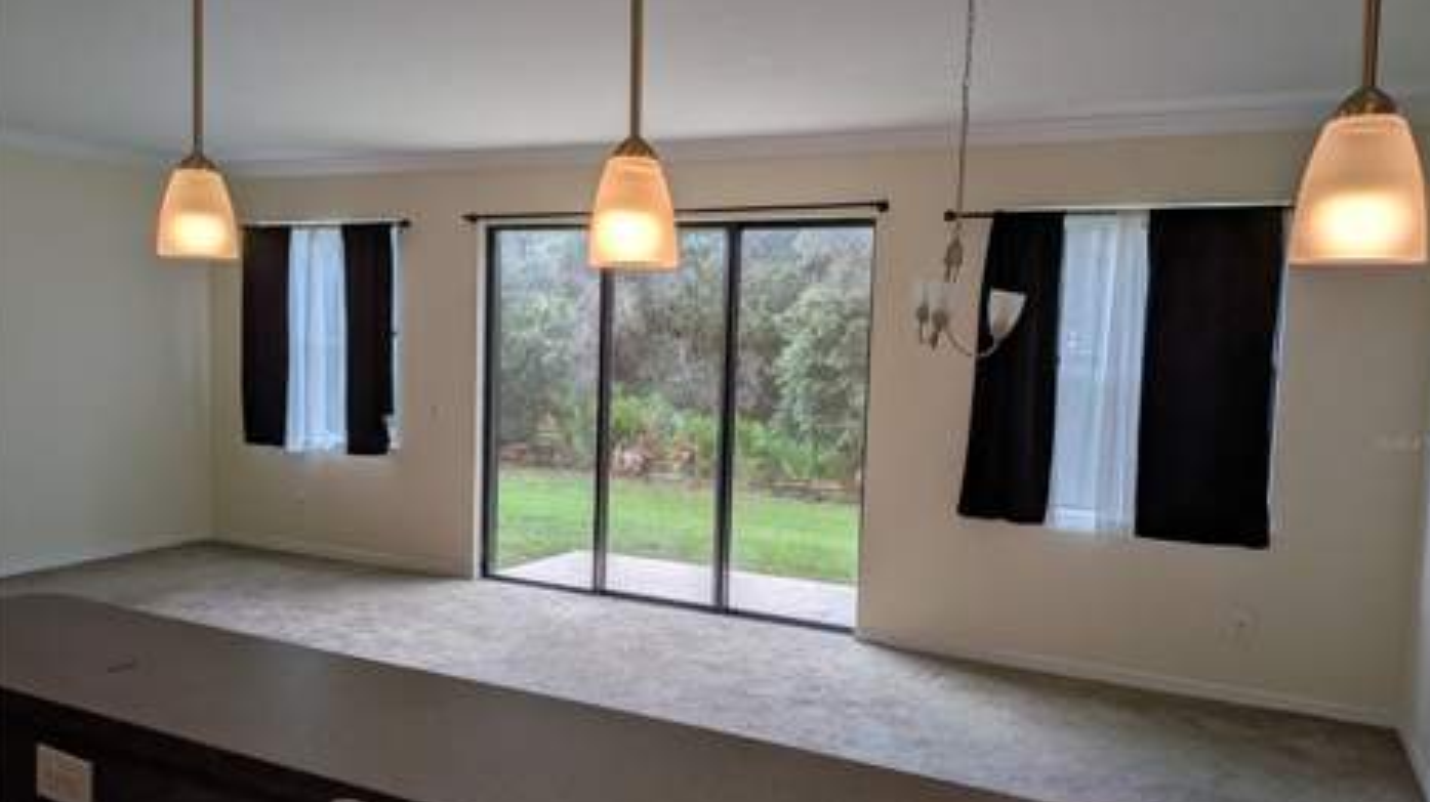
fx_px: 1023
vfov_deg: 42.8
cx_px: 723
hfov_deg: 69.9
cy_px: 442
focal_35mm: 27
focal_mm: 4.53
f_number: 1.7
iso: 74
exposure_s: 1/1976
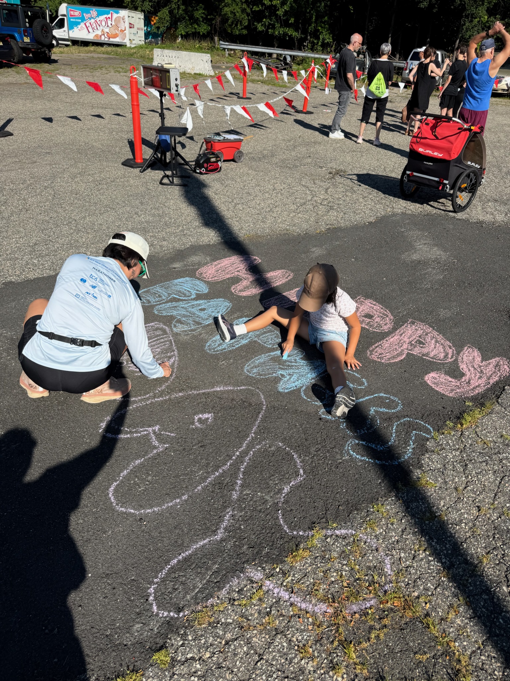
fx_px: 471
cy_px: 340
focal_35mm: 24
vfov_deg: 71.6
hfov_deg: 56.8
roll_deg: -5.2
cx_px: 255
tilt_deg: -34.0
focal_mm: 6.76
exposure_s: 1/4405
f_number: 1.78
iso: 80
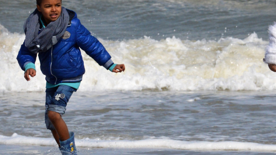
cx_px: 161
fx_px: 2437
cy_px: 39
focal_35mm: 333
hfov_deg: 6.5
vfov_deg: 3.6
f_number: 9
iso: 800
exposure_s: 1/4000
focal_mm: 105
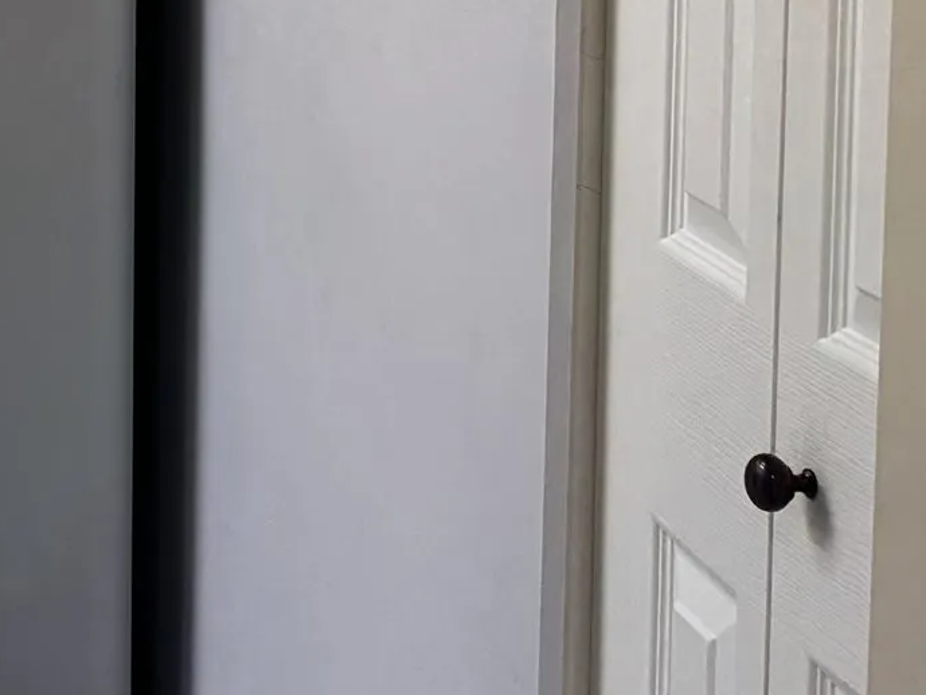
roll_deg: +1.8
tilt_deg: -5.7
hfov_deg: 14.3
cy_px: -153
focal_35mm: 107
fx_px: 2863
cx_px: -1090
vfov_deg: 13.4
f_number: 1.78
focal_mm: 6.76
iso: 64
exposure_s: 1/120
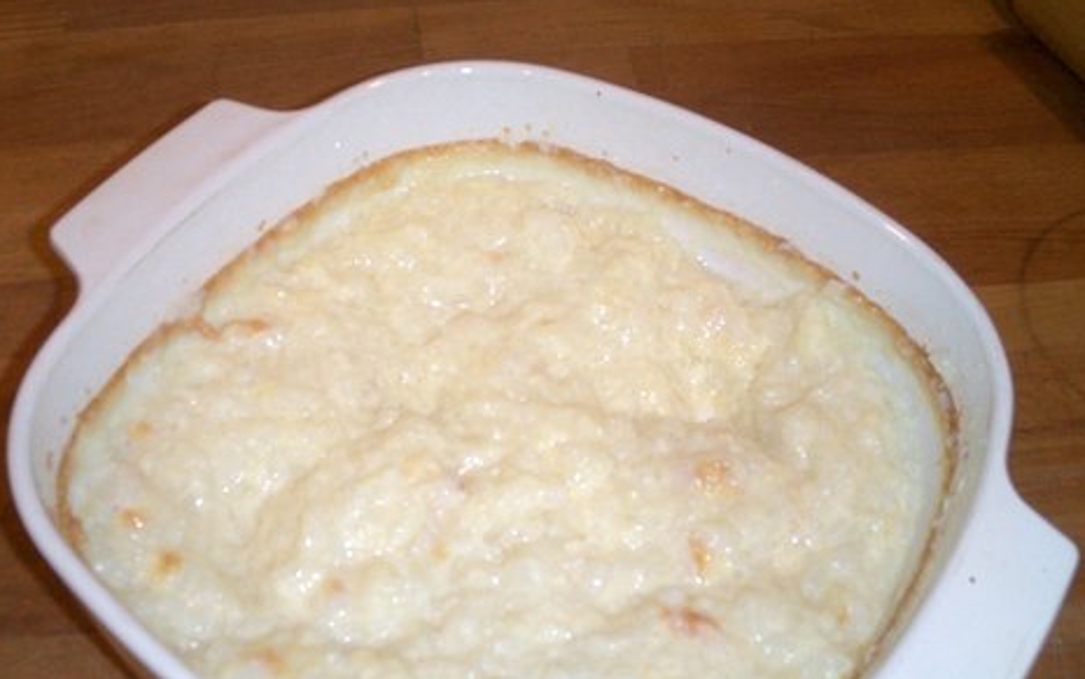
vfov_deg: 26.3
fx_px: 1449
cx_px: 471
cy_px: 435
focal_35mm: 49
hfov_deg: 41.0
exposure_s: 1/40
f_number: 4.2
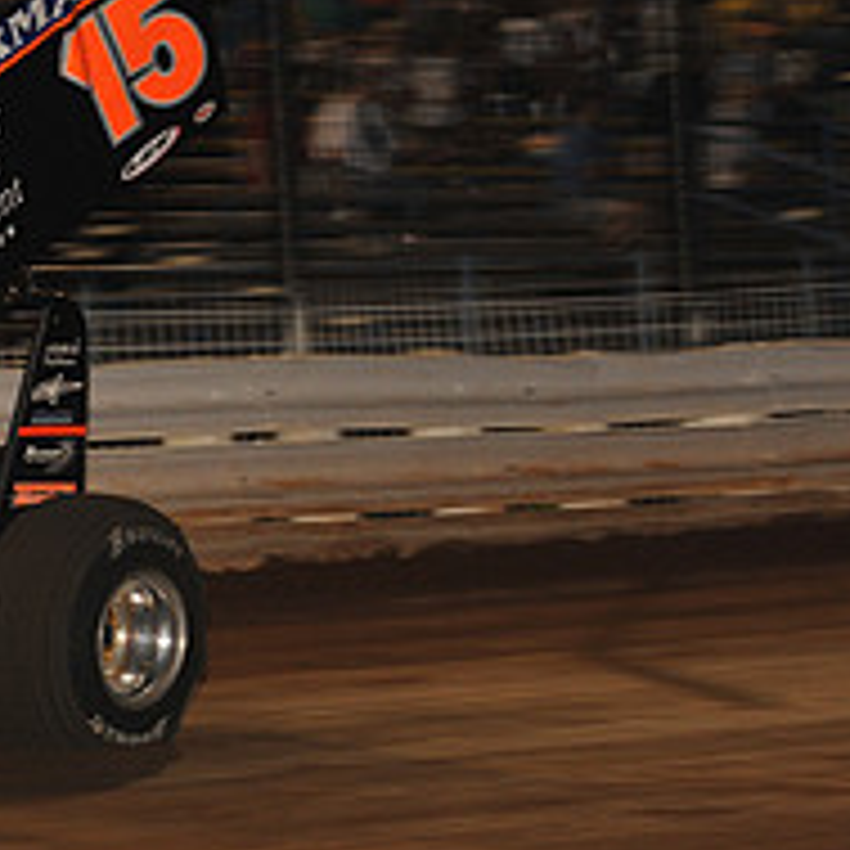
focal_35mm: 292
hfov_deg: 5.9
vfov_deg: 6.0
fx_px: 8112
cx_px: -391
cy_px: 378
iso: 800
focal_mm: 112
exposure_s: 1/320
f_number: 6.3
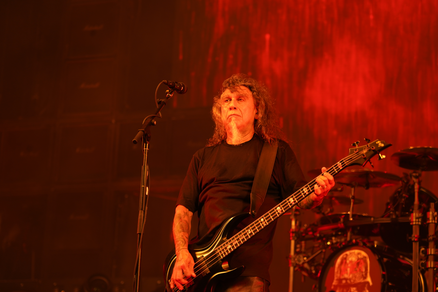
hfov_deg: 19.5
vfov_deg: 13.0
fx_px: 1277
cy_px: 146
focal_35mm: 105
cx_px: 219
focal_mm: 105
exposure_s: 1/125
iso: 640
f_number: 4
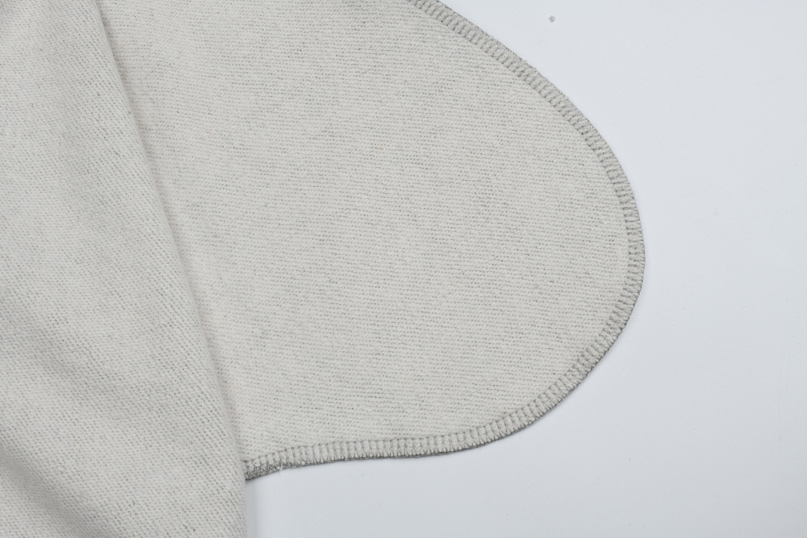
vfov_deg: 27.0
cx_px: 404
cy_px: 269
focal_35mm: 50
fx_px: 1121
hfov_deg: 39.6
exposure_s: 1/100
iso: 100
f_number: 16
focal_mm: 50
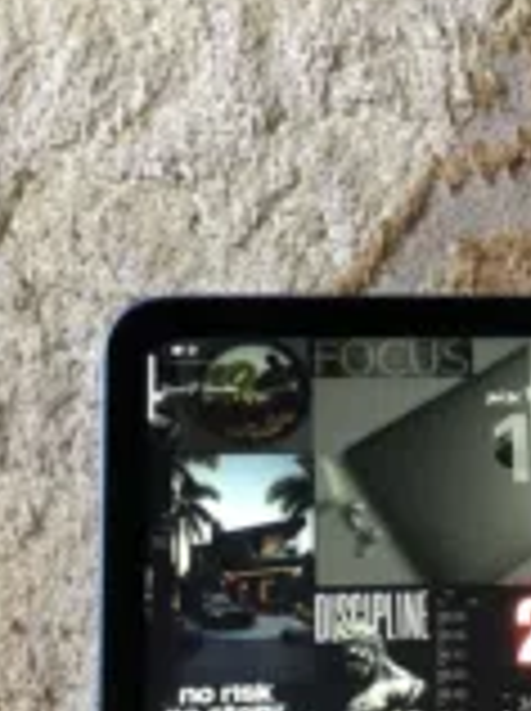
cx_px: 612
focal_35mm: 71
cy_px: 612
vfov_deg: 26.7
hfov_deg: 19.6
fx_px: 1456
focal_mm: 4
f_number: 1.8
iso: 40
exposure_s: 1/20
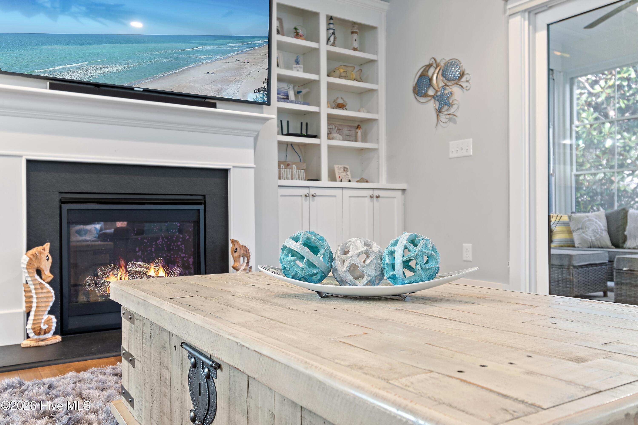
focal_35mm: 30
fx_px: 532
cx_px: 319
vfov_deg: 43.6
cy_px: 212
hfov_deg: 61.9
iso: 100
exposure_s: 2.5
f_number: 5.6
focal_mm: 20
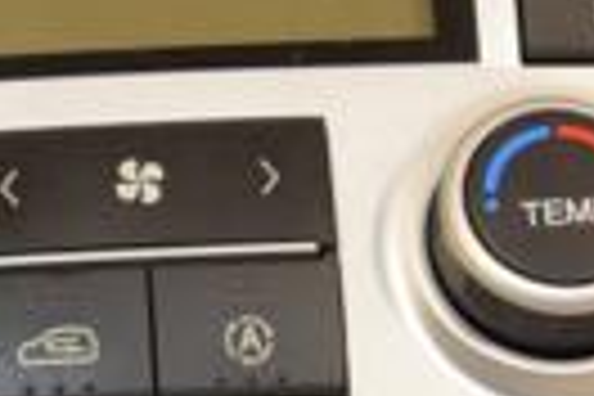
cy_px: -90
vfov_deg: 3.9
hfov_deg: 5.8
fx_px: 5857
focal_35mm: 355
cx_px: 45
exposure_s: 1/200
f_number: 7.1
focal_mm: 52
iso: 800
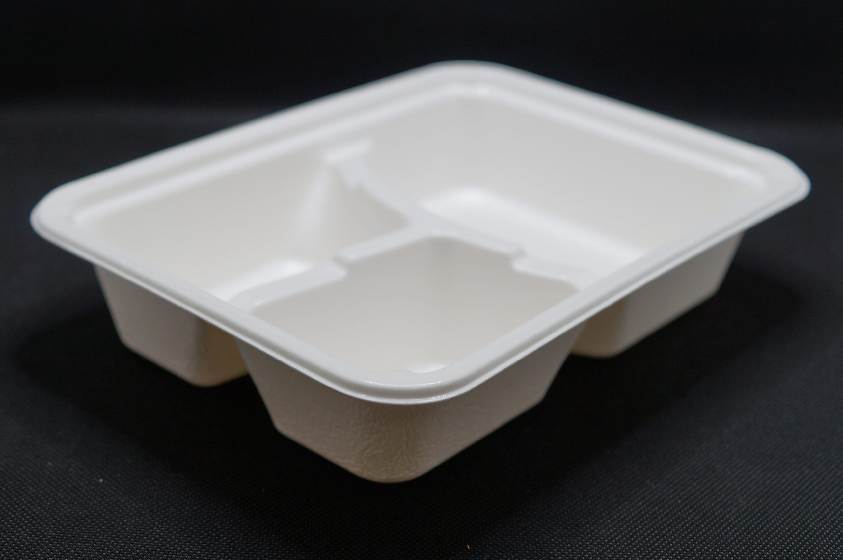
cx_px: 422
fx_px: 1228
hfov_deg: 37.9
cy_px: 280
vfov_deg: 25.7
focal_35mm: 52
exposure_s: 1/60
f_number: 4
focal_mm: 35
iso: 100
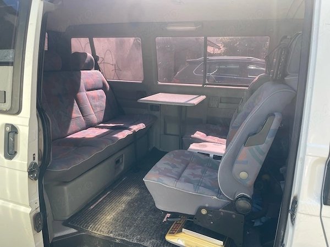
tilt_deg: -13.6
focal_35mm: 25
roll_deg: +0.1
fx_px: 238
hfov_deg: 69.4
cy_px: 124
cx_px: 165
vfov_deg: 54.9
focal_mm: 5.1
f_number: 1.6
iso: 32
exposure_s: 1/381
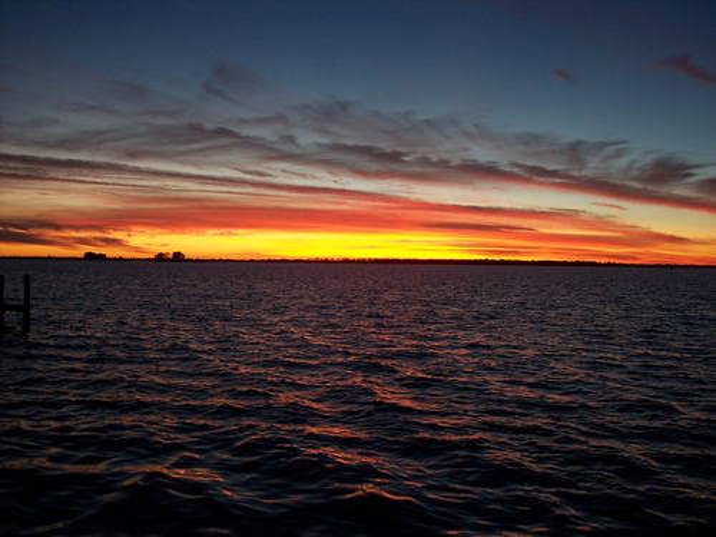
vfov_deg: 36.8
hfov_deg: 47.9
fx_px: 807
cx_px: 358
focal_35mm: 39
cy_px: 268
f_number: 3.4
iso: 140
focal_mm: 8
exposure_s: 1/30
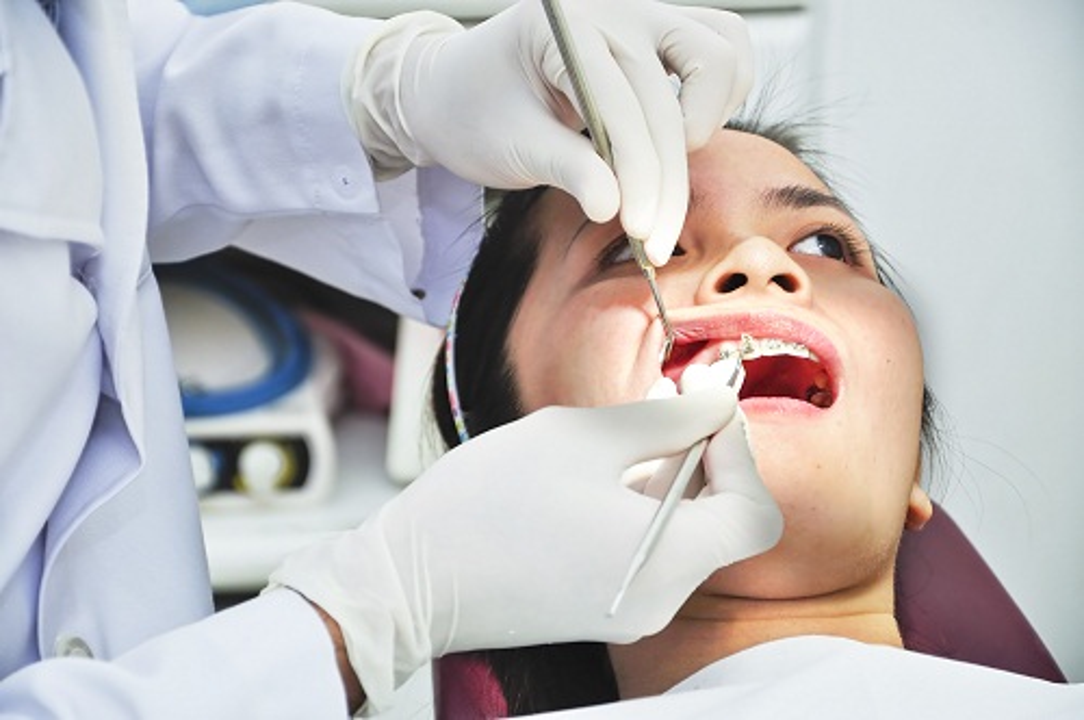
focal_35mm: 138
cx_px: 542
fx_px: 4150
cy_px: 360
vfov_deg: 9.9
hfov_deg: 14.9
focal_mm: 92
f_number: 5.6
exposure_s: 1/200
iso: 250
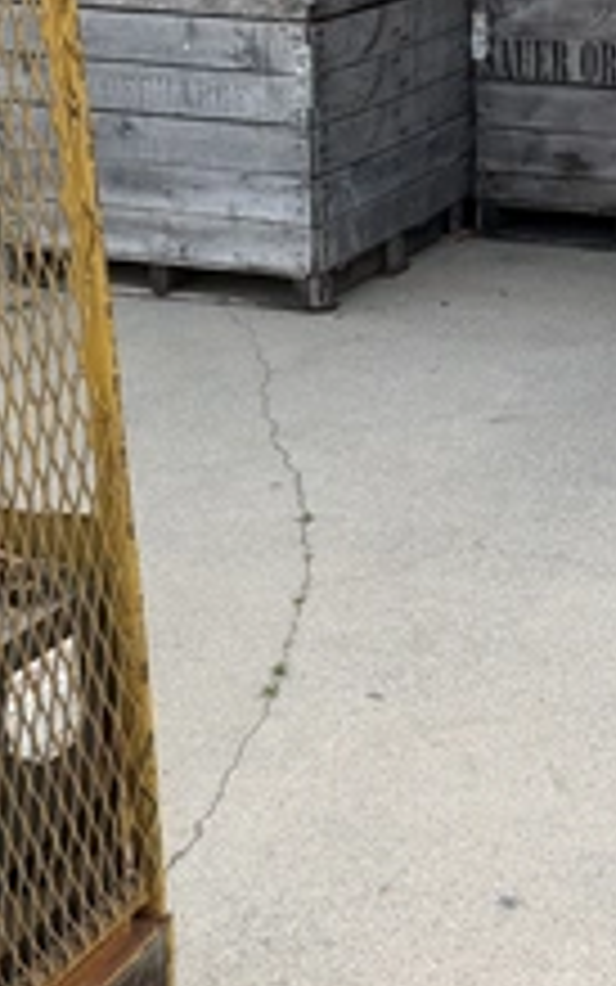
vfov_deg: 23.7
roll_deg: +0.1
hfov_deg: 14.9
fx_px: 2335
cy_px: 633
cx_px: 513
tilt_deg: -19.4
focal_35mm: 87
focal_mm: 6.76
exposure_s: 1/955
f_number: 1.78
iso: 80
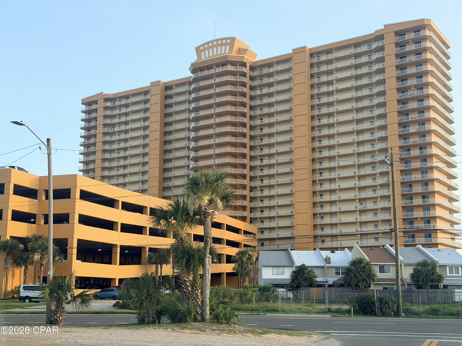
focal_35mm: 48
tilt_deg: +11.4
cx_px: 231
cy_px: 173
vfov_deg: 30.3
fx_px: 641
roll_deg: +0.2
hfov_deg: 39.7
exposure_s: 1/762
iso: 64
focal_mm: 6.76
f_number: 1.78
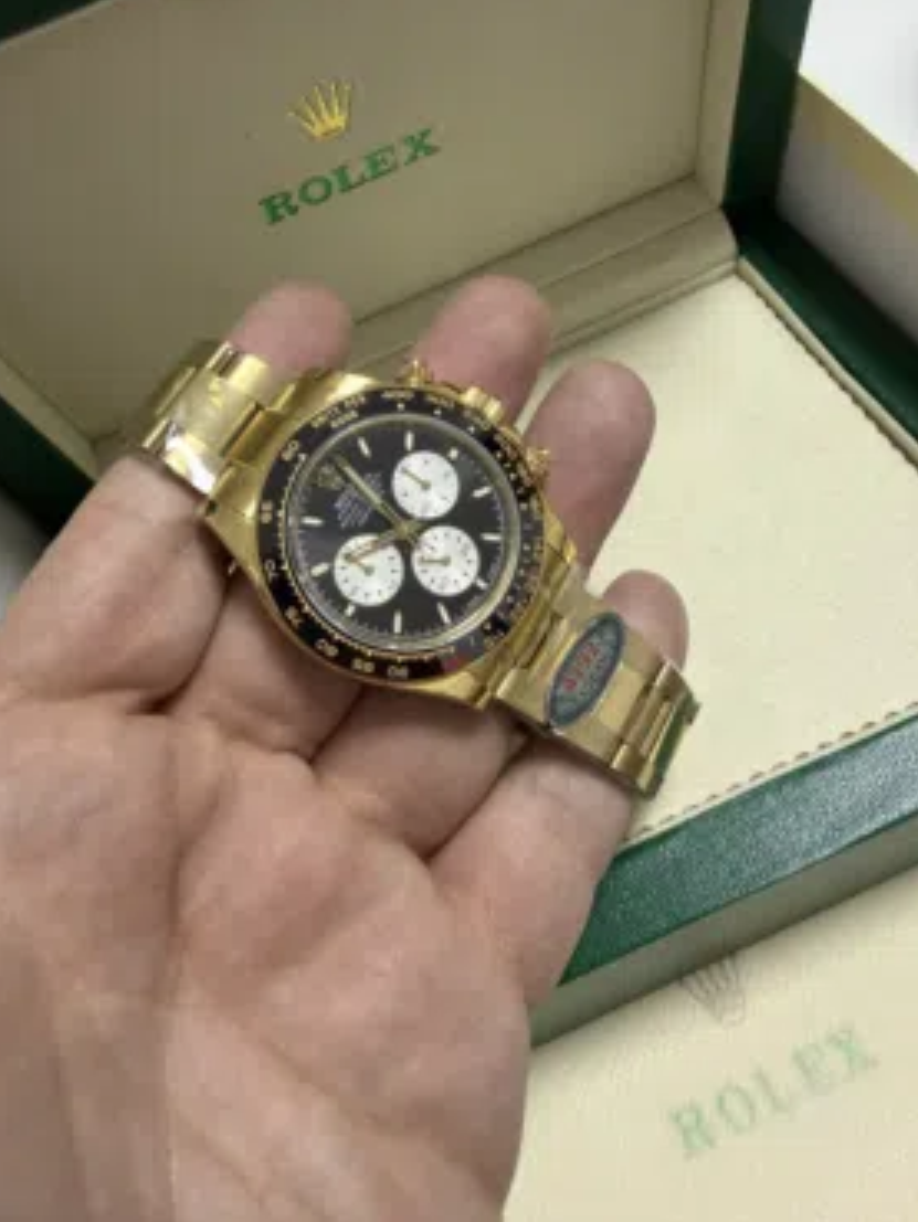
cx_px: 424
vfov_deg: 67.2
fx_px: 919
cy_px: 566
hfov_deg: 53.0
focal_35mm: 26
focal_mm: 2.22
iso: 320
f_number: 2.2
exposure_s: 1/74
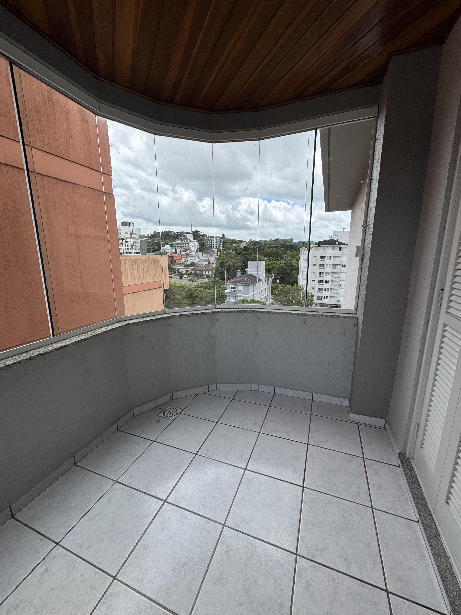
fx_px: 249
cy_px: 308
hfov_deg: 85.7
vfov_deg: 102.1
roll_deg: +0.7
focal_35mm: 14
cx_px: 230
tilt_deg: -12.3
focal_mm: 2.22
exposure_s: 1/1709
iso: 50
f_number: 2.2
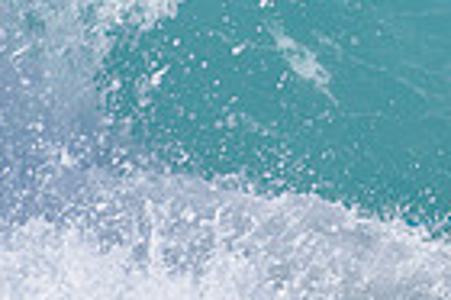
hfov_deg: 0.8
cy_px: -26
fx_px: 31758
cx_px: 739
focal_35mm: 2538
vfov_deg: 0.5
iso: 140
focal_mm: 500
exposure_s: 1/2000
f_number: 5.6
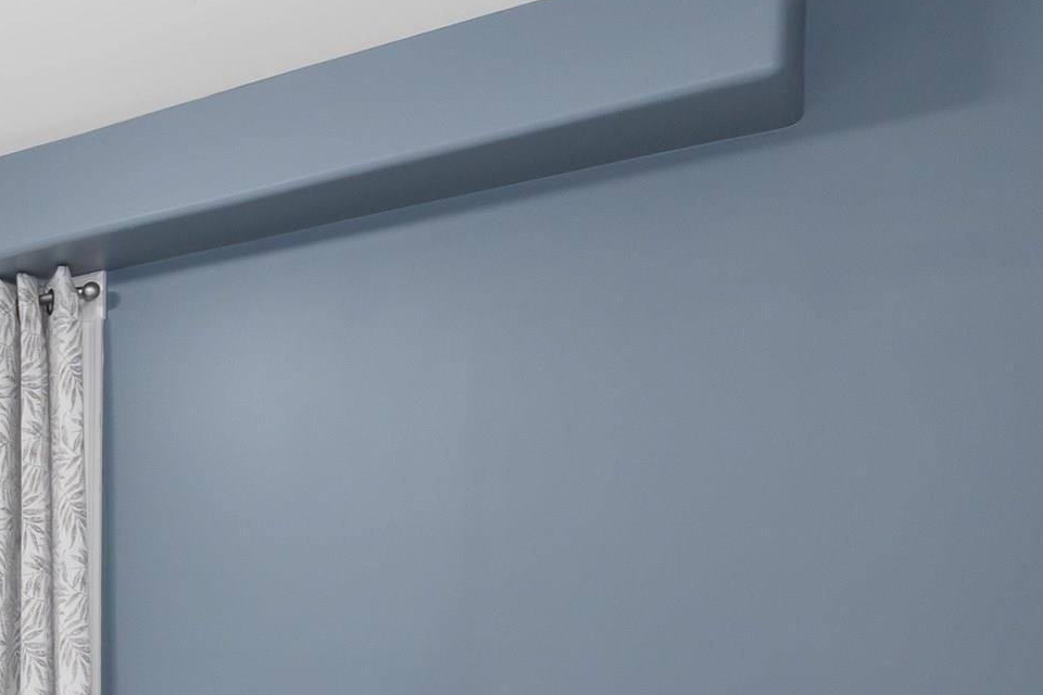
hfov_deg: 26.8
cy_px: 736
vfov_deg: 26.2
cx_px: -577
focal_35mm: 48
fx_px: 1391
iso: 400
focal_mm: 10
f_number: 10
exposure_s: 1/6
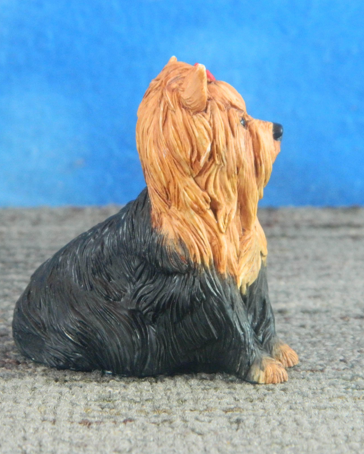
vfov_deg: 14.3
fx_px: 1818
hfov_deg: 11.4
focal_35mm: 135
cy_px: 227
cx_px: 155
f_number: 4.5
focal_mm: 18.6
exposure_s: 1/13
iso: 400
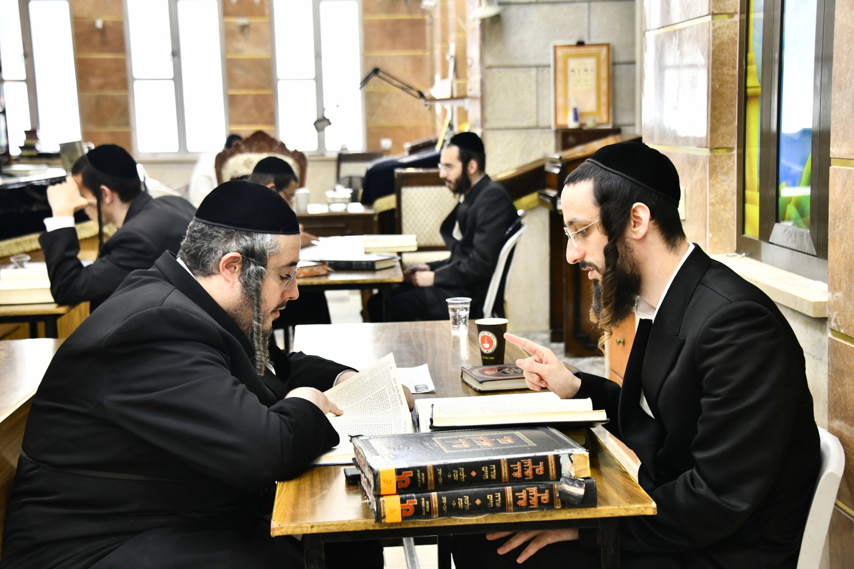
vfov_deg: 21.9
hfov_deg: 32.4
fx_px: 1471
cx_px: 427
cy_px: 284
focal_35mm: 62
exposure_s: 1/125
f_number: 5.6
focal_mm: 62
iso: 1250
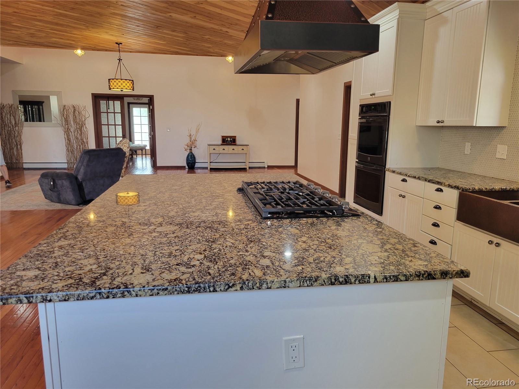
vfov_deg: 53.1
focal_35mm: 26
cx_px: 260
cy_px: 194
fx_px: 390
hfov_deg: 67.3
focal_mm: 5.4
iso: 125
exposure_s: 1/50
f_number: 1.8
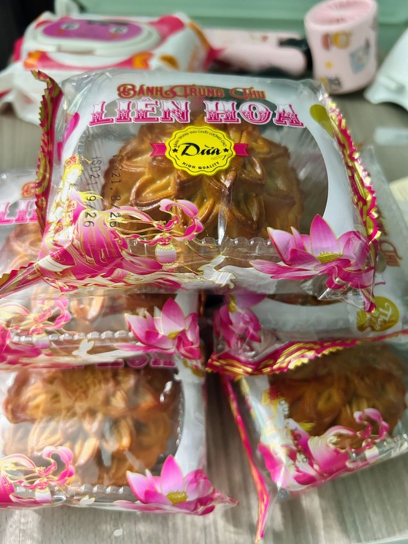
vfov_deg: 67.3
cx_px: 204
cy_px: 272
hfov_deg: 53.1
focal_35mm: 26
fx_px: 409
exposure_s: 1/40
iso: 500
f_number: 1.5
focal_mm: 5.7
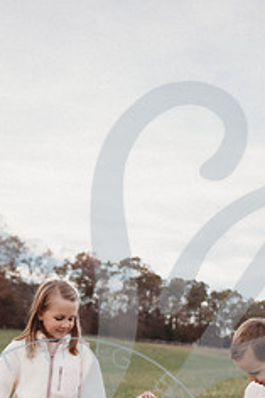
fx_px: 674
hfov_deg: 22.2
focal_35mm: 61
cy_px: 366
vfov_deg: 31.2
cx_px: 147
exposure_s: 1/250
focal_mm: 32
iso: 250
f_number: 2.8
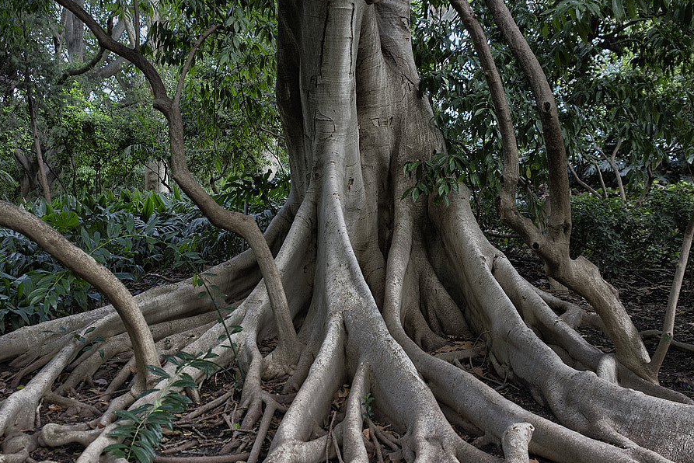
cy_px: 244
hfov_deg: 45.4
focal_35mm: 43
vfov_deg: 31.2
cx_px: 331
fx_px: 829
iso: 160
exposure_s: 1/80
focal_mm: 24
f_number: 2.8
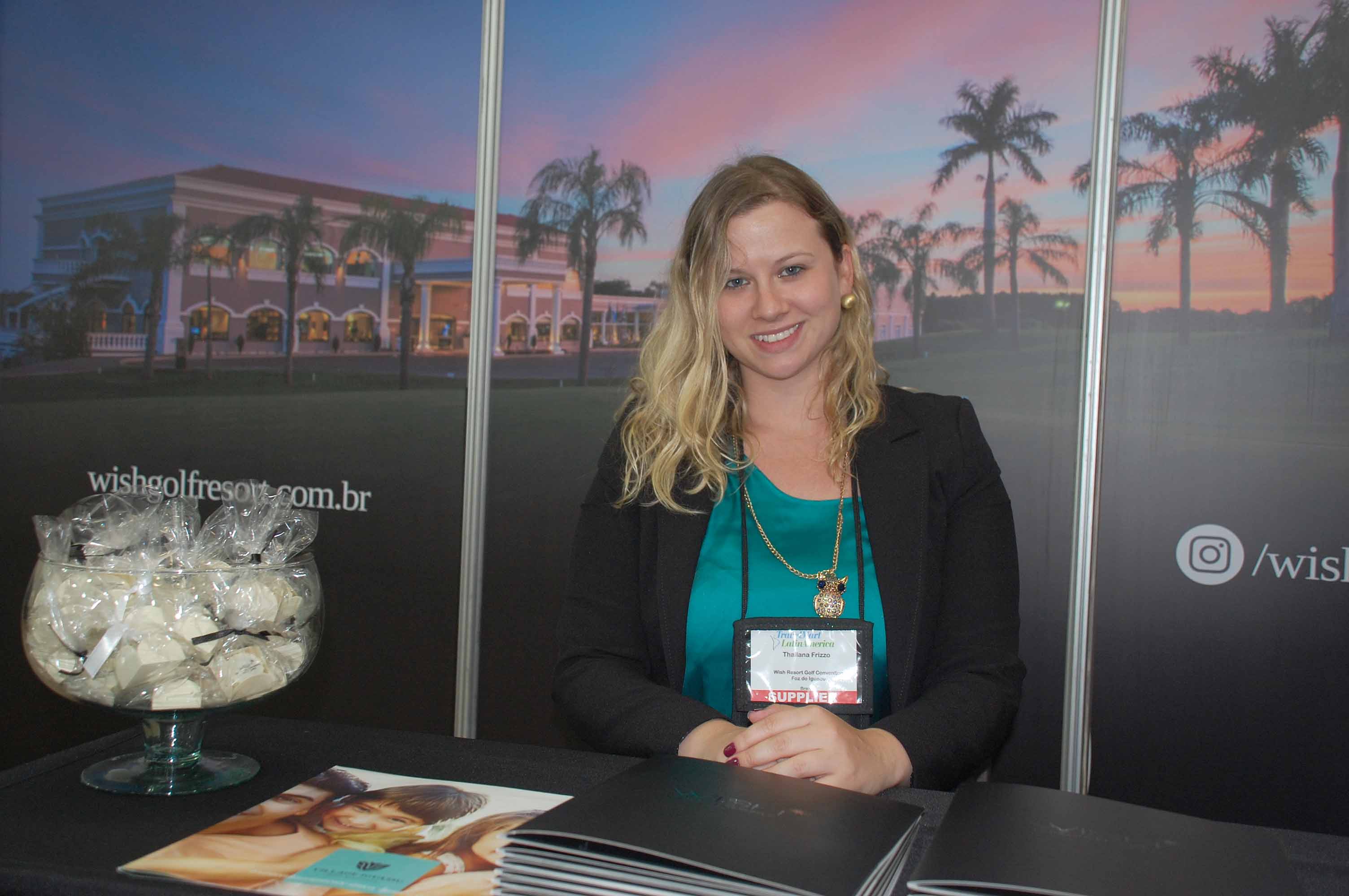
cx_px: 674
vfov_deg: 34.1
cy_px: 448
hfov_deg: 49.6
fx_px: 1460
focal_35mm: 39
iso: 400
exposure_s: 1/60
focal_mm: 26
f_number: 4
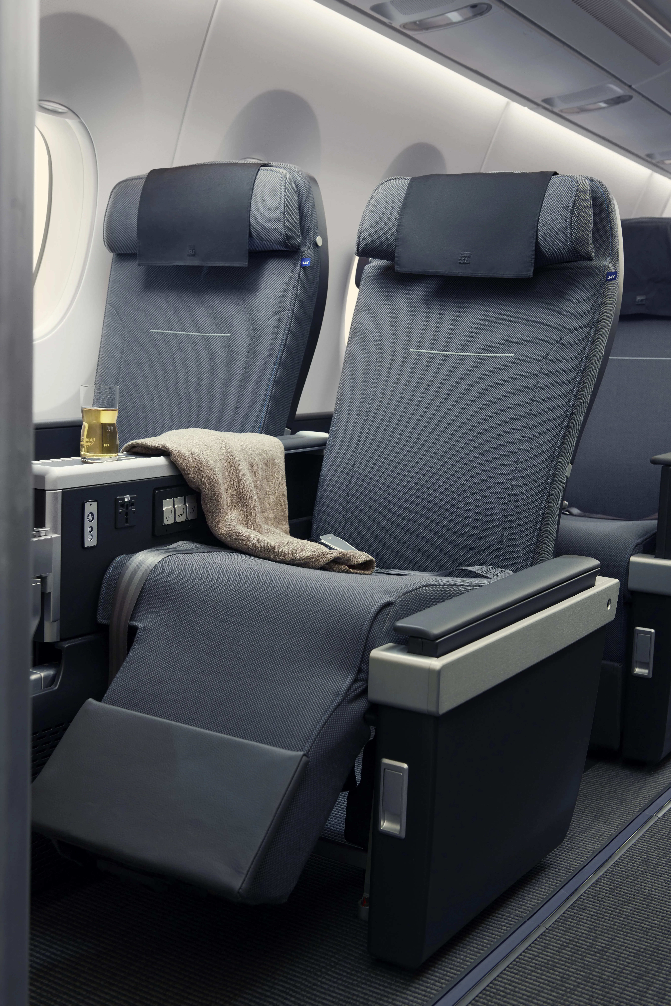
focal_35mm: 42
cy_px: 503
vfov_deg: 46.4
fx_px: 1174
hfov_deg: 31.9
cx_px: 336
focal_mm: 42
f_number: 6.3
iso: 250
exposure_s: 1/2.5
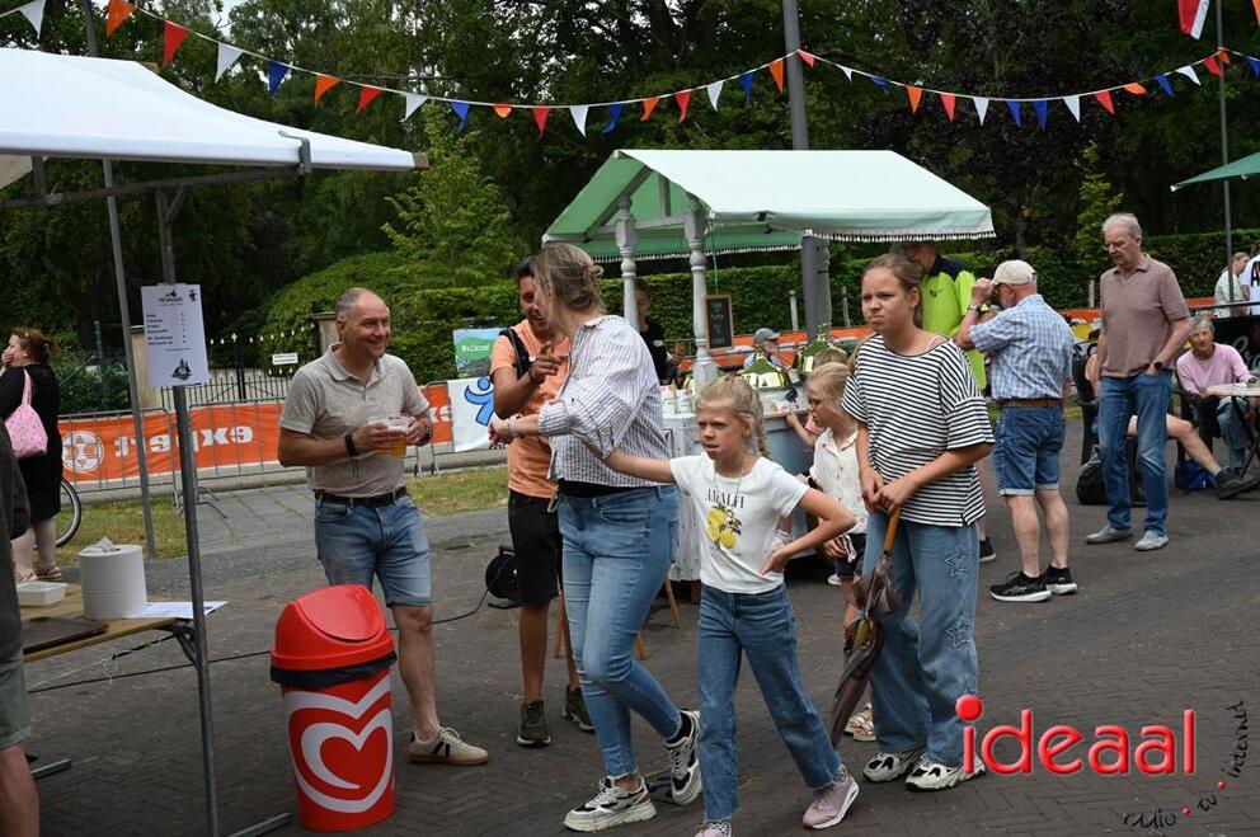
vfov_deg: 29.8
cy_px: 418
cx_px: 630
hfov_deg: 43.6
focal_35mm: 45
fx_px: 1573
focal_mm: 45
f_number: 11
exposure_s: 1/400
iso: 400
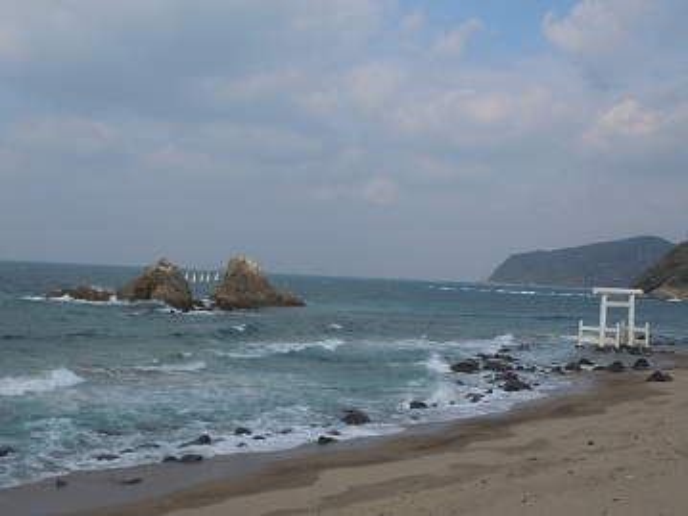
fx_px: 894
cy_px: 258
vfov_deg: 32.2
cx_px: 344
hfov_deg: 42.1
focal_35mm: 45
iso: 100
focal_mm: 8.1
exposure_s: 1/1000
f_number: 4.6
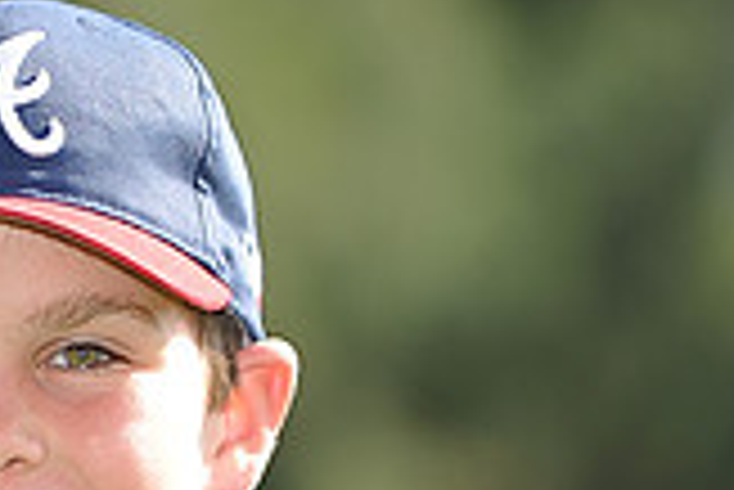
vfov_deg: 1.9
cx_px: 32
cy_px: 643
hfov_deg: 2.9
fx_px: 14509
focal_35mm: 711
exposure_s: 1/500
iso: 200
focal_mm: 200
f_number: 4.5
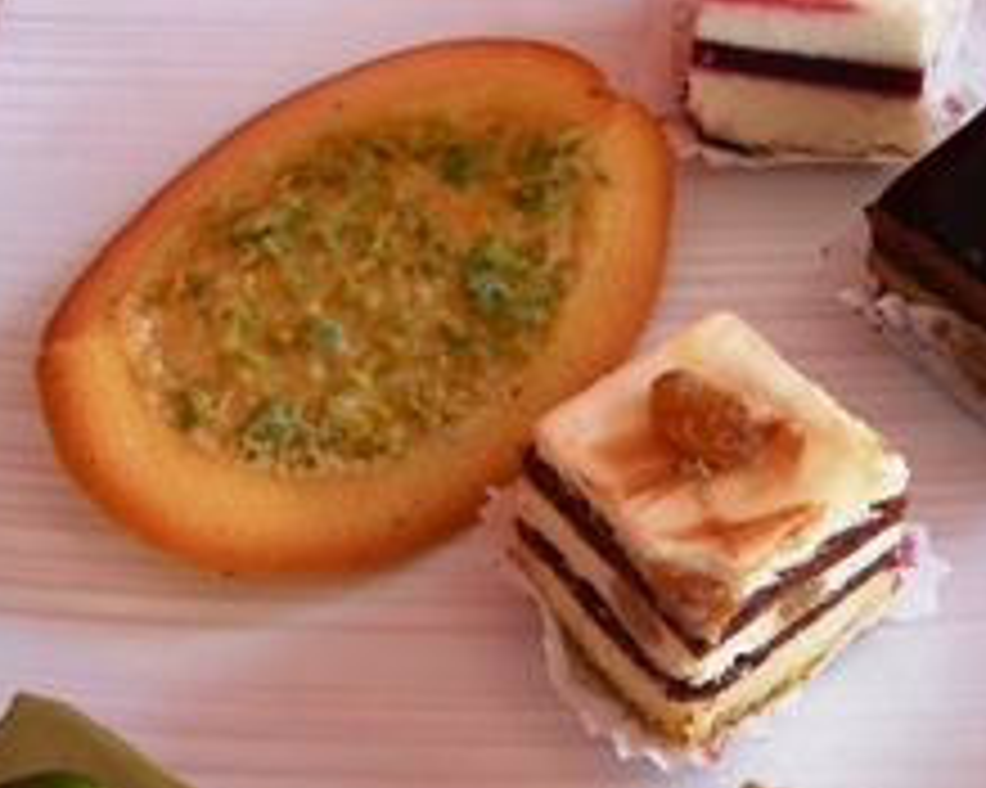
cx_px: 774
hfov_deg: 23.0
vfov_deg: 18.7
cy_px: 464
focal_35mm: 82
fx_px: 2392
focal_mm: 6.72
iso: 118
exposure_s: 1/60
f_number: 3.1
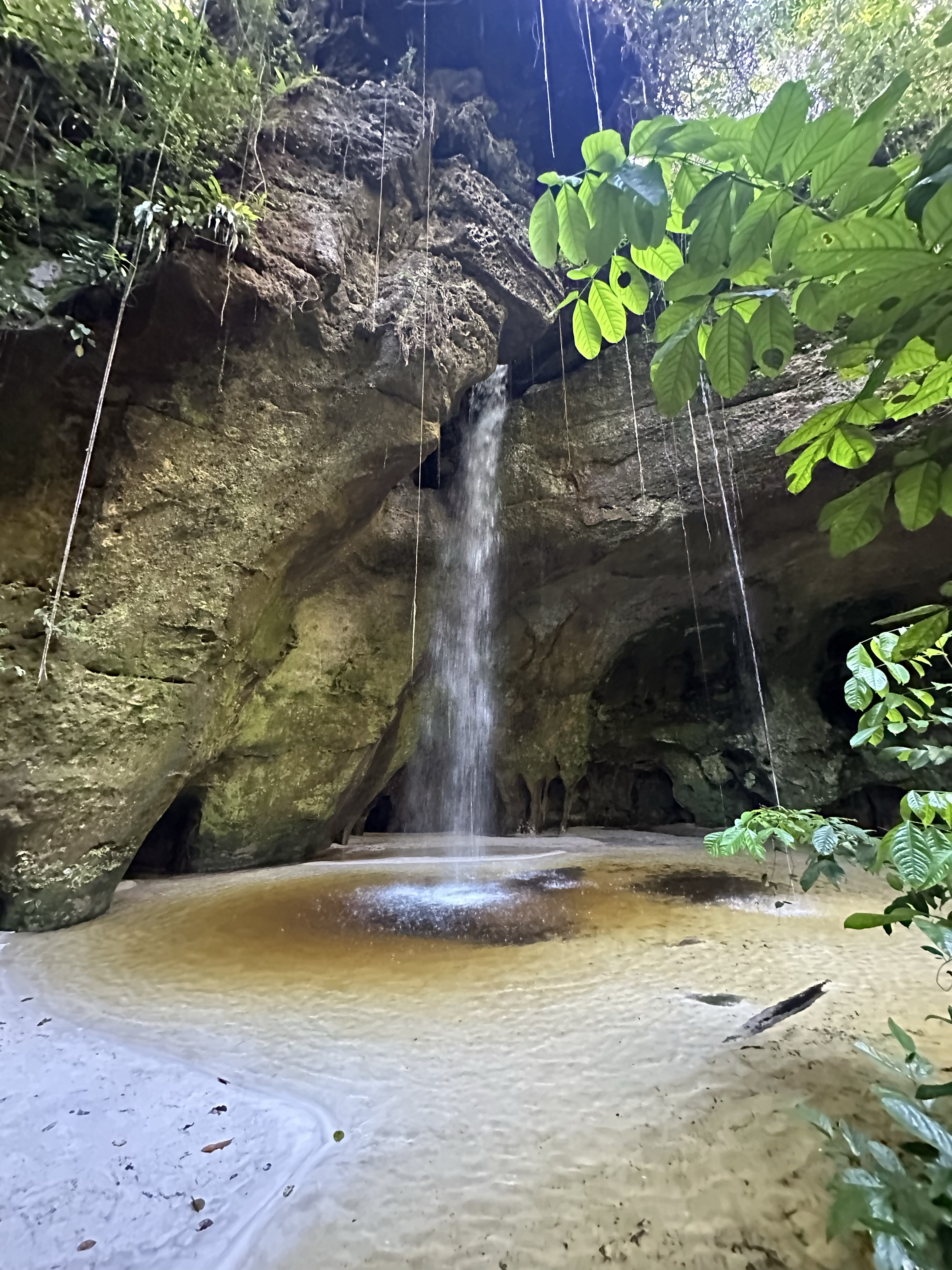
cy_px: 635
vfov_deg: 102.1
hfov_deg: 85.7
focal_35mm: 14
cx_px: 476
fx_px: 513
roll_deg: -0.5
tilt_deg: +16.8
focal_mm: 2.22
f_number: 2.2
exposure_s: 1/41
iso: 1250
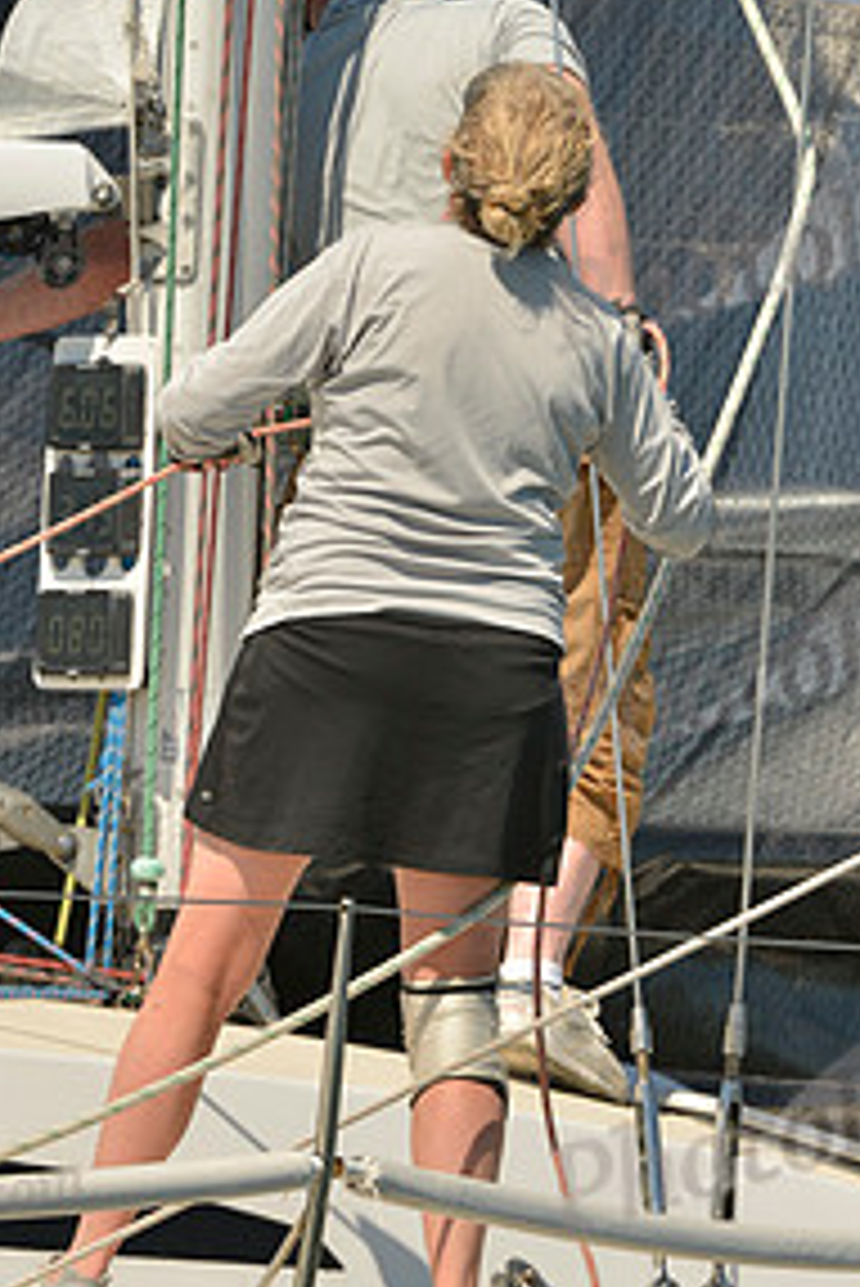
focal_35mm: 771
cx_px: 317
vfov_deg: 2.7
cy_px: 950
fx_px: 27592
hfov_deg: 1.8
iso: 200
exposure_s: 1/1000
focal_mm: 380
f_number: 7.1
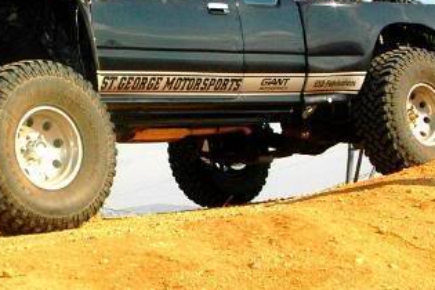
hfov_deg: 20.1
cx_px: 30
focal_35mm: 99
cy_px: 81
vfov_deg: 13.8
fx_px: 1196
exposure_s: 1/500
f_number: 13
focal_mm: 28
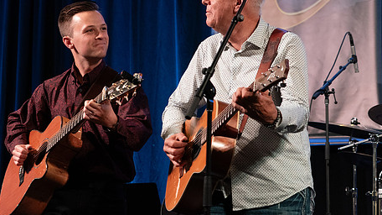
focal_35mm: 140
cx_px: 164
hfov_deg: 15.3
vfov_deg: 8.7
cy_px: 89
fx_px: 1417
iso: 6400
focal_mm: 105
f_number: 6.3
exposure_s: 1/200
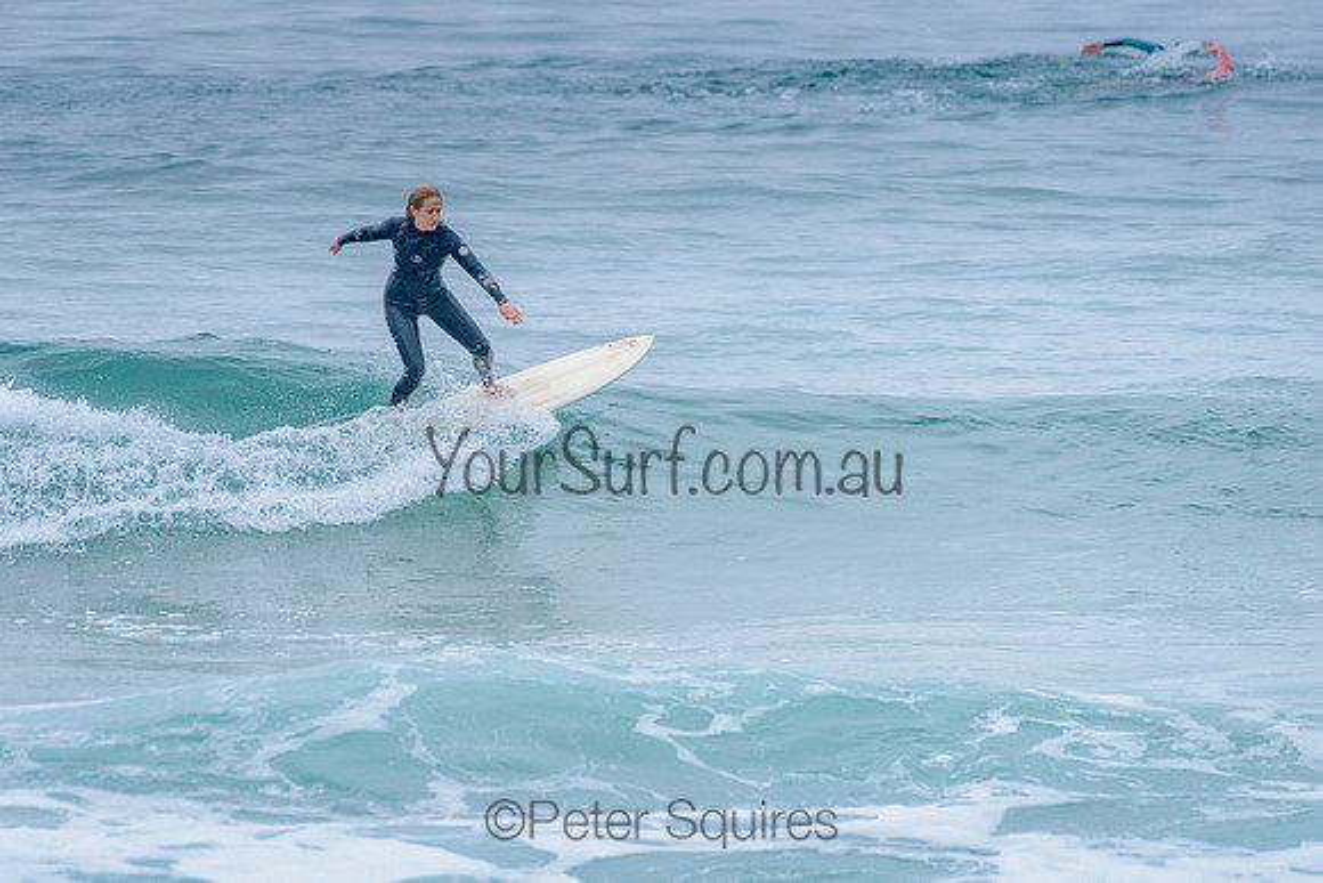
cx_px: 518
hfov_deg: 3.4
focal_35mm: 613
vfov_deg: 2.2
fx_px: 22527
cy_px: 383
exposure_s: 1/2000
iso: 2000
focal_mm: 500
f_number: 5.6
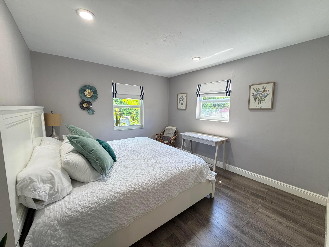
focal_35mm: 14
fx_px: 133
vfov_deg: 85.7
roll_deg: -0.5
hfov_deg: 102.1
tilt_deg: -6.4
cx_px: 164
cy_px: 124
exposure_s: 1/60
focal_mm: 2.22
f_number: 2.2
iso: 160
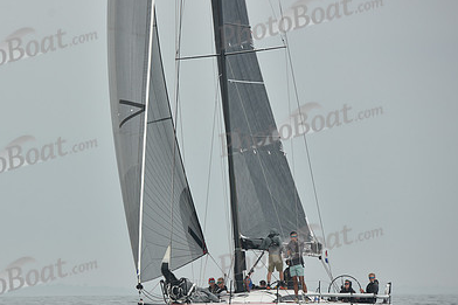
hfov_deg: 7.0
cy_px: 204
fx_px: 3764
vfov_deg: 4.6
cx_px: 159
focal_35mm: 296
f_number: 6.3
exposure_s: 1/640
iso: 250
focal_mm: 200
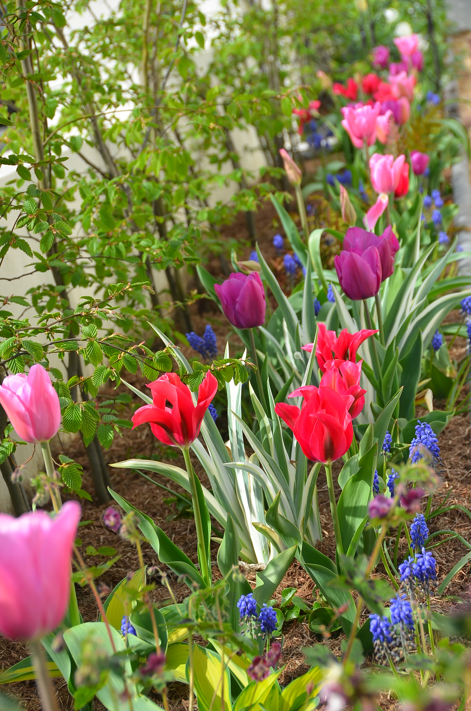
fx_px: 2070
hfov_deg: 13.0
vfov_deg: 19.5
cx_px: 236
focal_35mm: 105
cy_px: 356
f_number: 8
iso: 100
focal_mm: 70
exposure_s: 1/160
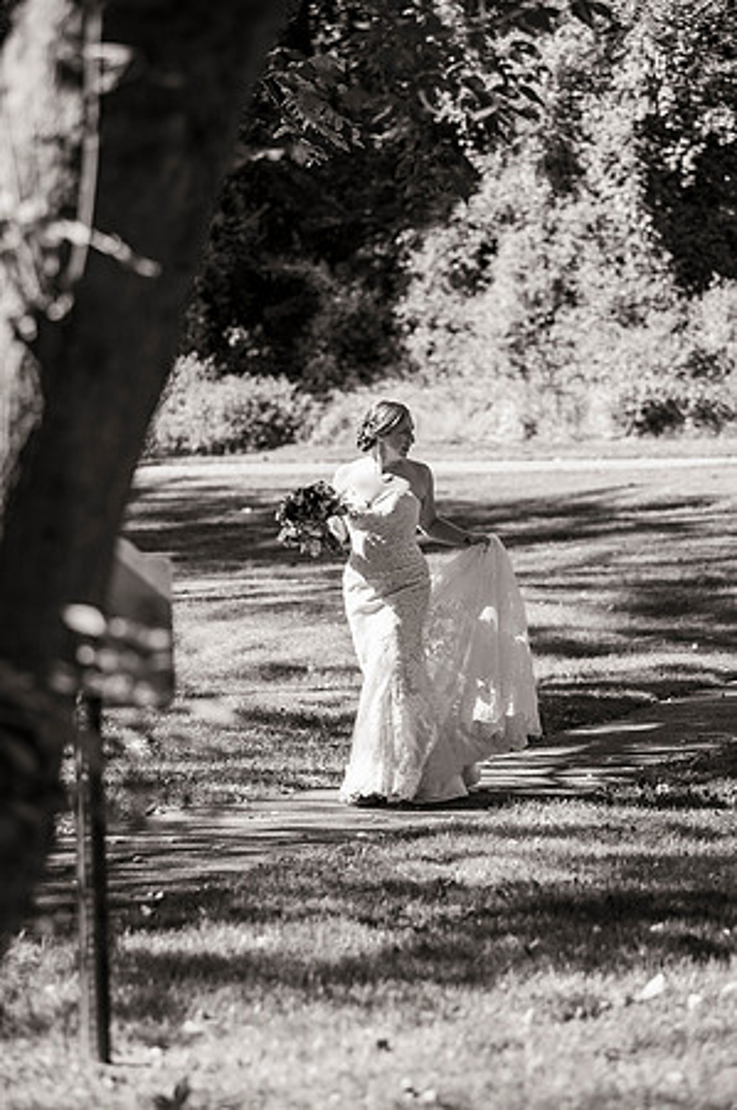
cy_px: 555
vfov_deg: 17.1
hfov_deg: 11.4
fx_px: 3693
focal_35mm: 120
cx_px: 368
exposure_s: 1/640
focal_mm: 120
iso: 160
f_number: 2.8
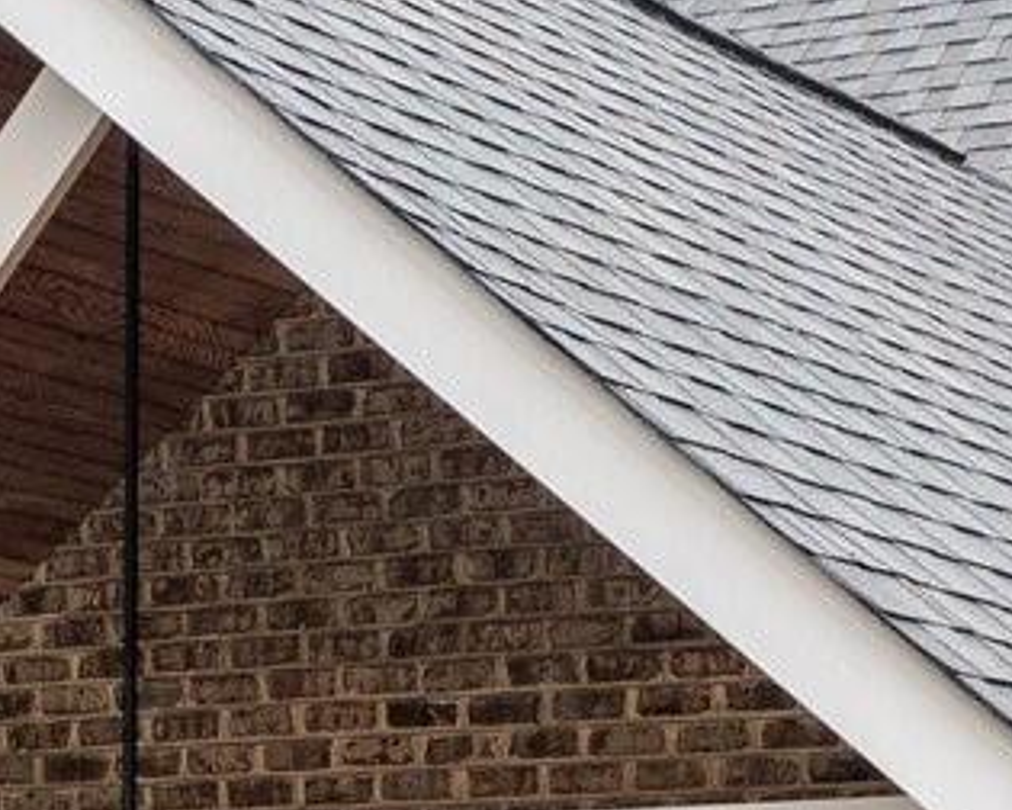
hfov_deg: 11.2
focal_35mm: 171
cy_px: 1382
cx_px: -3
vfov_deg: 8.7
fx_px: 5122
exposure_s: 1/60
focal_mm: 10.26
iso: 100
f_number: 4.5
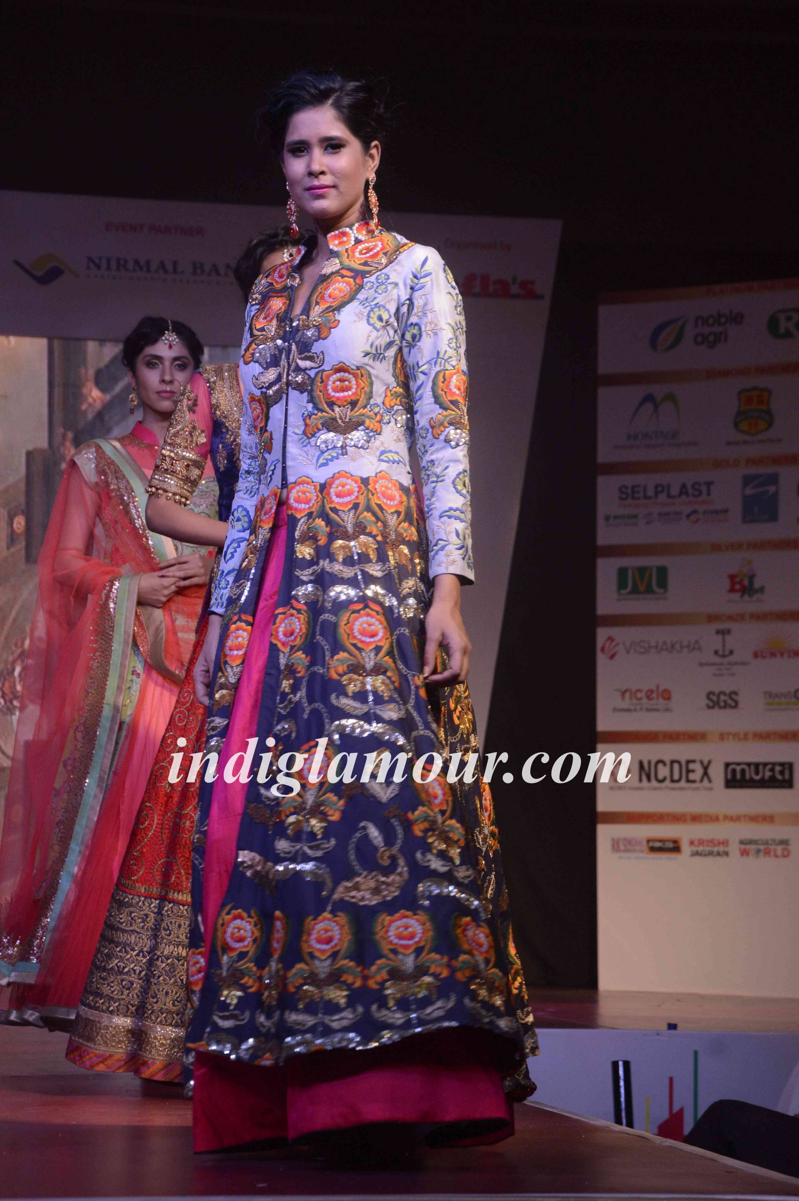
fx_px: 4002
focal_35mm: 120
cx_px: 400
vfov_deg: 17.1
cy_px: 600
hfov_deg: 11.4
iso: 800
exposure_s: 1/200
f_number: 8
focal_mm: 80
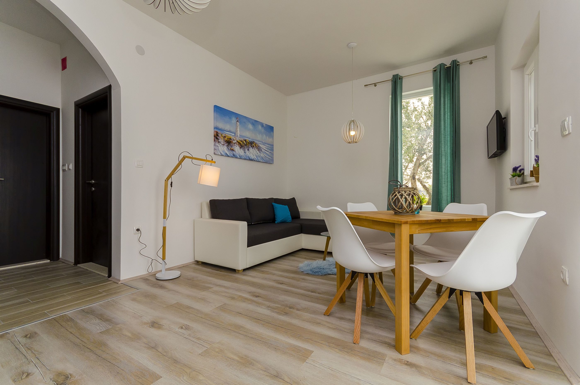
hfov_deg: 100.5
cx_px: 290
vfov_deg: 77.1
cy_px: 192
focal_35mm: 15
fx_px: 241
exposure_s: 1/250
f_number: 6.3
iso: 200
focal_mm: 10
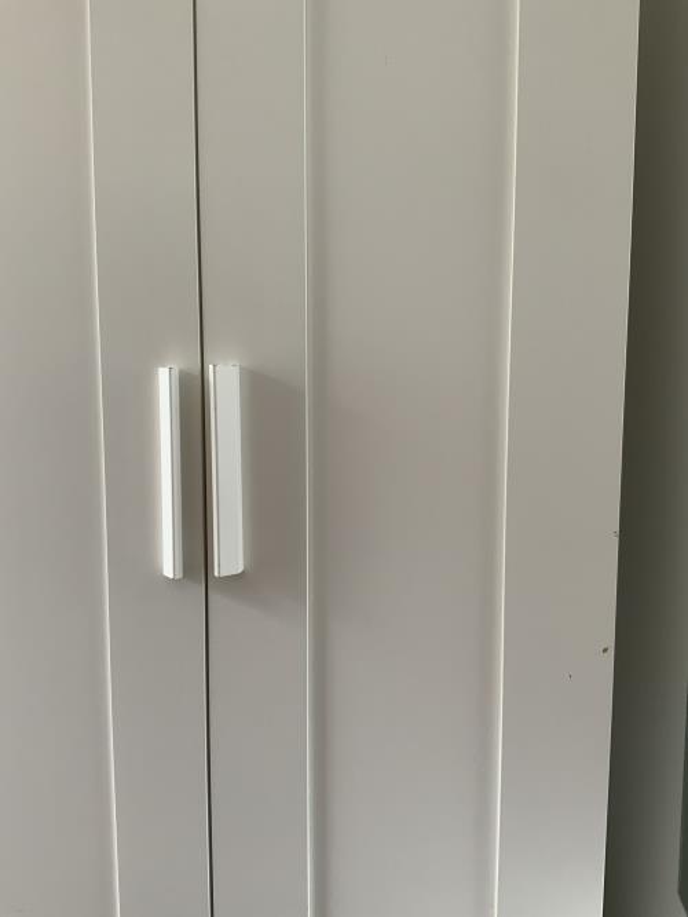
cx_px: 344
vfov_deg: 61.6
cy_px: 458
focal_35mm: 29
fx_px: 768
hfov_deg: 48.3
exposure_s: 1/60
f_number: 1.8
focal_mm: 3
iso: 50
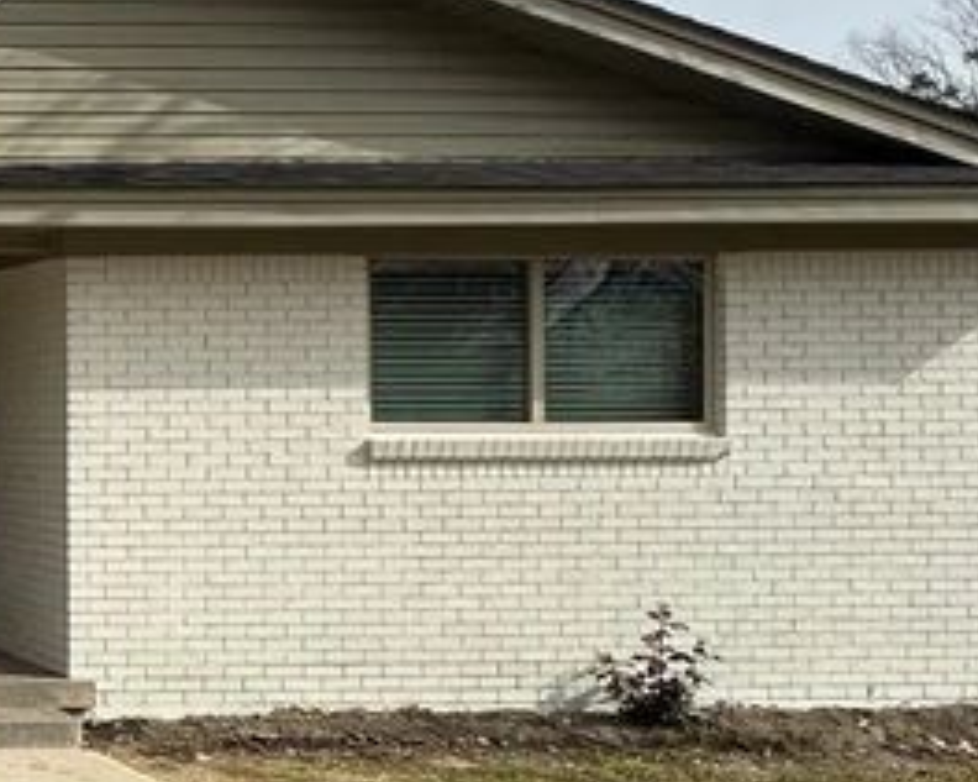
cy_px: 430
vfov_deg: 28.6
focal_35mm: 53
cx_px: -585
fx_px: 1534
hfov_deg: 24.7
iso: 40
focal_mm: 2.22
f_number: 2.2
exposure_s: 1/1789
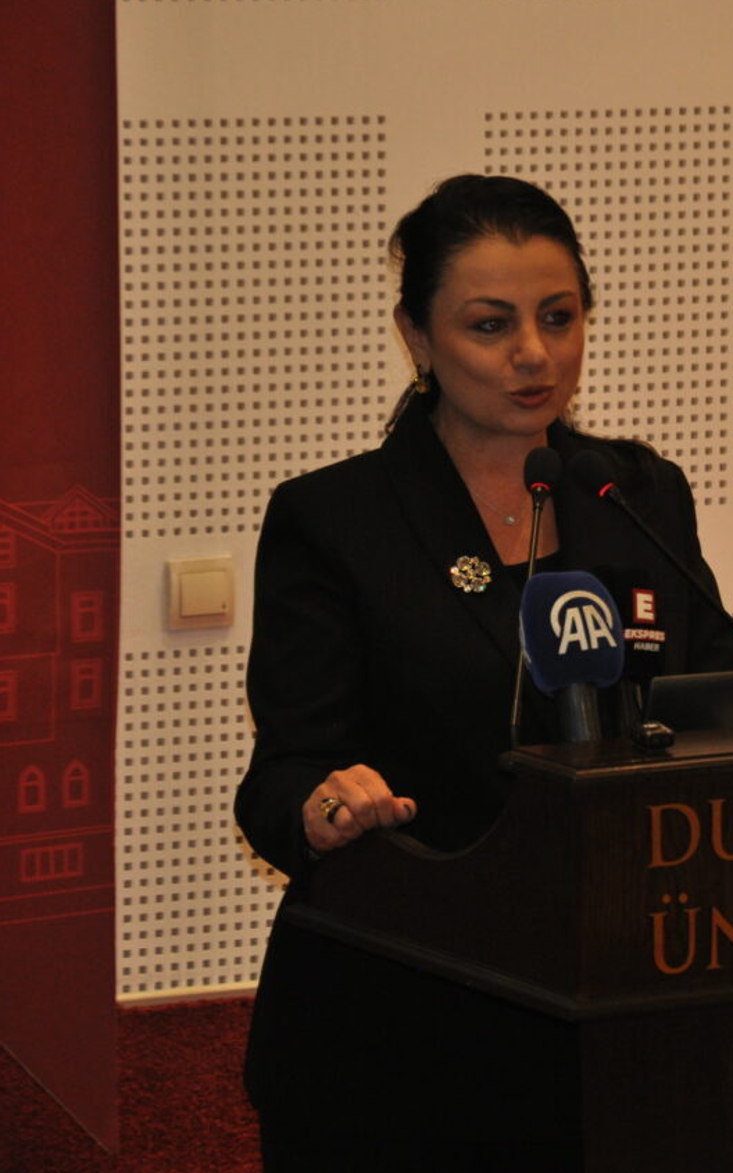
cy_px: 584
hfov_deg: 5.4
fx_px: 7761
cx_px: 609
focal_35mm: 243
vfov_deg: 8.6
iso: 800
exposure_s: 1/60
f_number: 5.6
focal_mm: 105
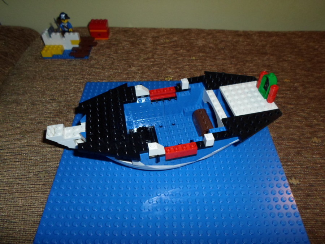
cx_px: 162
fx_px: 235
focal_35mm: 25
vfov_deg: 54.9
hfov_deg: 69.4
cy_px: 122
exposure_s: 1/10
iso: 100
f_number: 9.2
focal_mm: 4.5
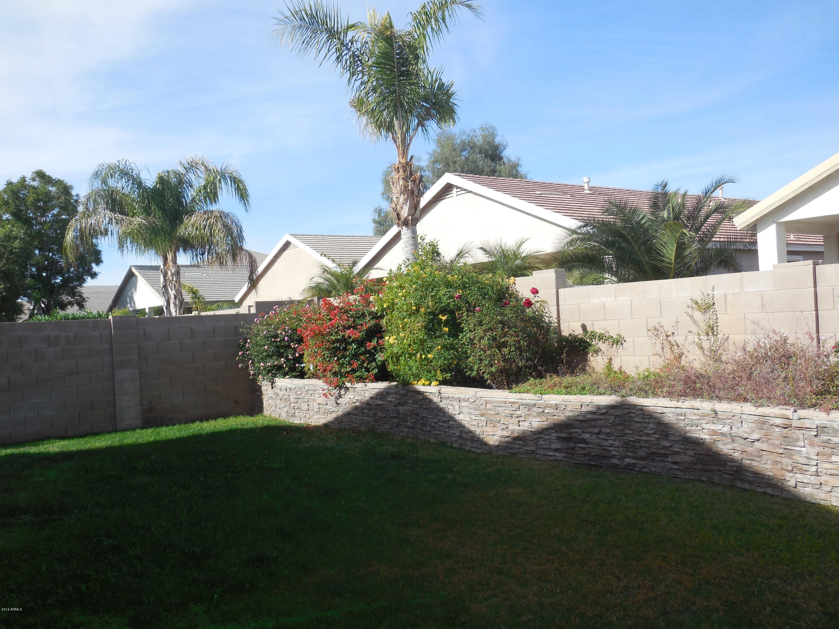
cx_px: 420
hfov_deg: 54.0
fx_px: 824
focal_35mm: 34
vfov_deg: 41.8
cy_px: 314
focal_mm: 6.1
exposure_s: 1/1000
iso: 125
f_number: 3.4
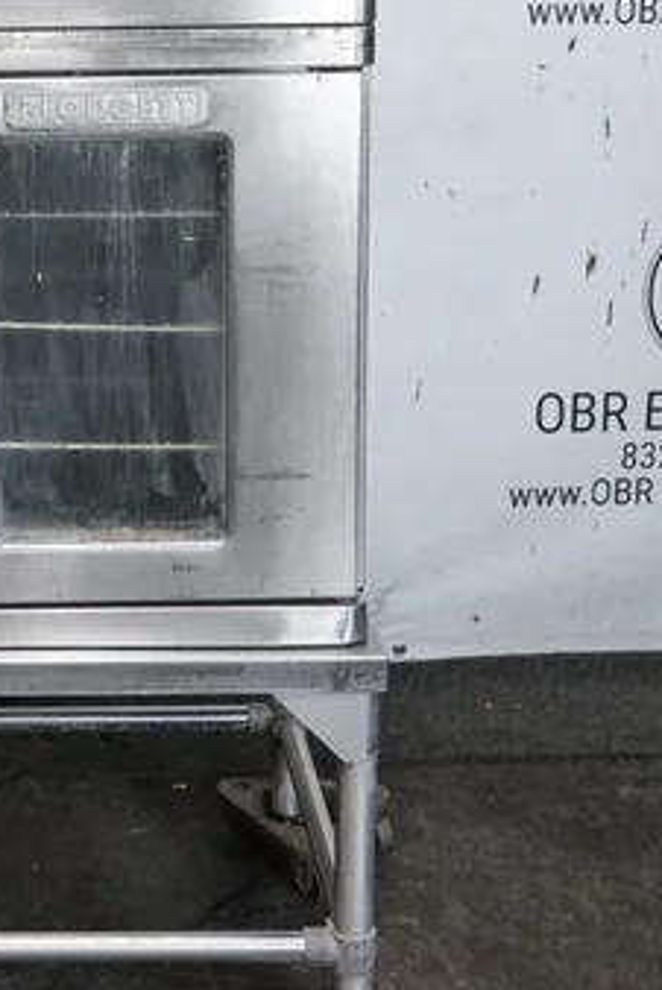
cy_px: 220
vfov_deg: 24.4
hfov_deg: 16.3
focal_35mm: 82
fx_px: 2257
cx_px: -35
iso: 500
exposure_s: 1/40
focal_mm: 13.84
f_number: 3.5
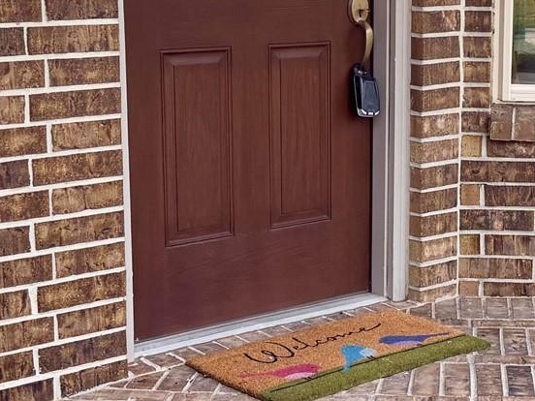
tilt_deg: -10.1
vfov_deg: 16.6
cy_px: 177
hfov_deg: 21.5
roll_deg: -0.7
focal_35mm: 89
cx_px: 489
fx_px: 1376
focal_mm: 6.76
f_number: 1.78
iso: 125
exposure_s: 1/121
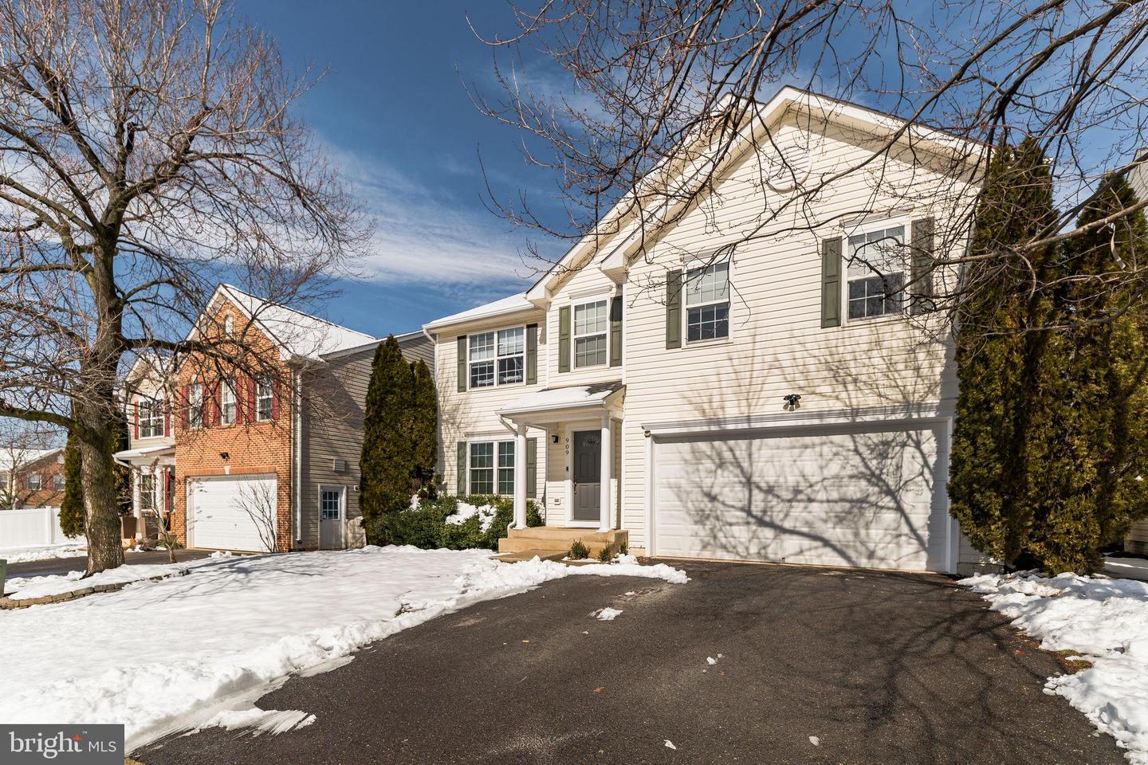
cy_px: 382
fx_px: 478
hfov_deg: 100.4
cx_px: 574
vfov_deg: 77.3
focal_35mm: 15
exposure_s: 1/2000
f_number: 4
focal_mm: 15
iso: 50
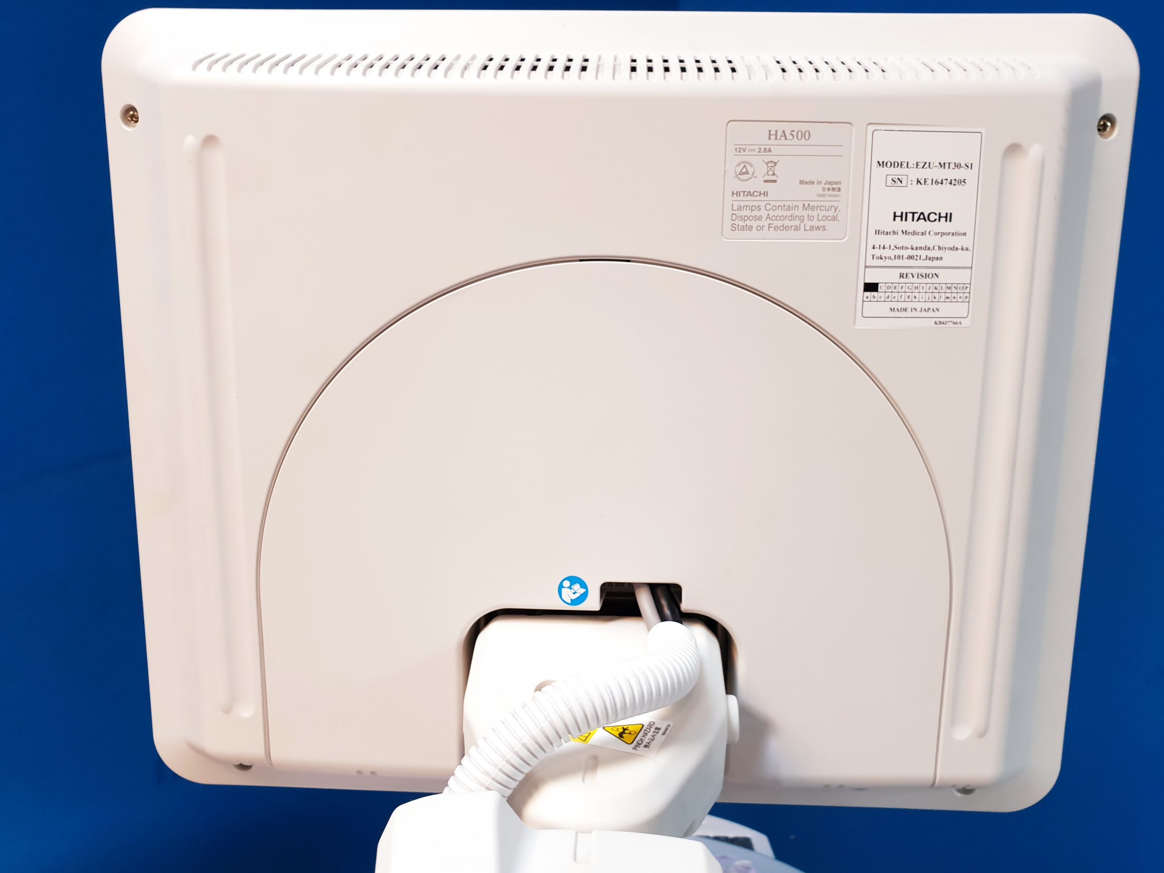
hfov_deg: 65.3
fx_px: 908
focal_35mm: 27
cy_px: 422
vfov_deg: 51.3
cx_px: 598
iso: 100
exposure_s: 1/50
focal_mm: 4.3
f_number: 2.4
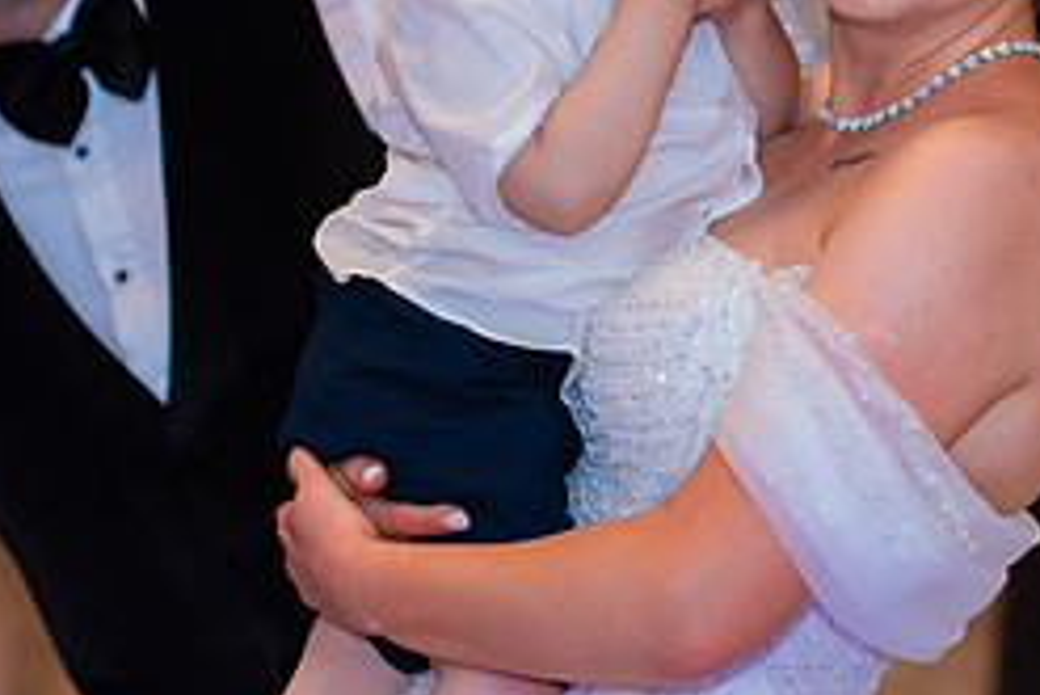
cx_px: 438
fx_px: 6099
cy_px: 137
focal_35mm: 211
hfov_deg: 9.7
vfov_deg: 6.5
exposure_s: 1/200
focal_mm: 90
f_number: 3.2
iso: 1600
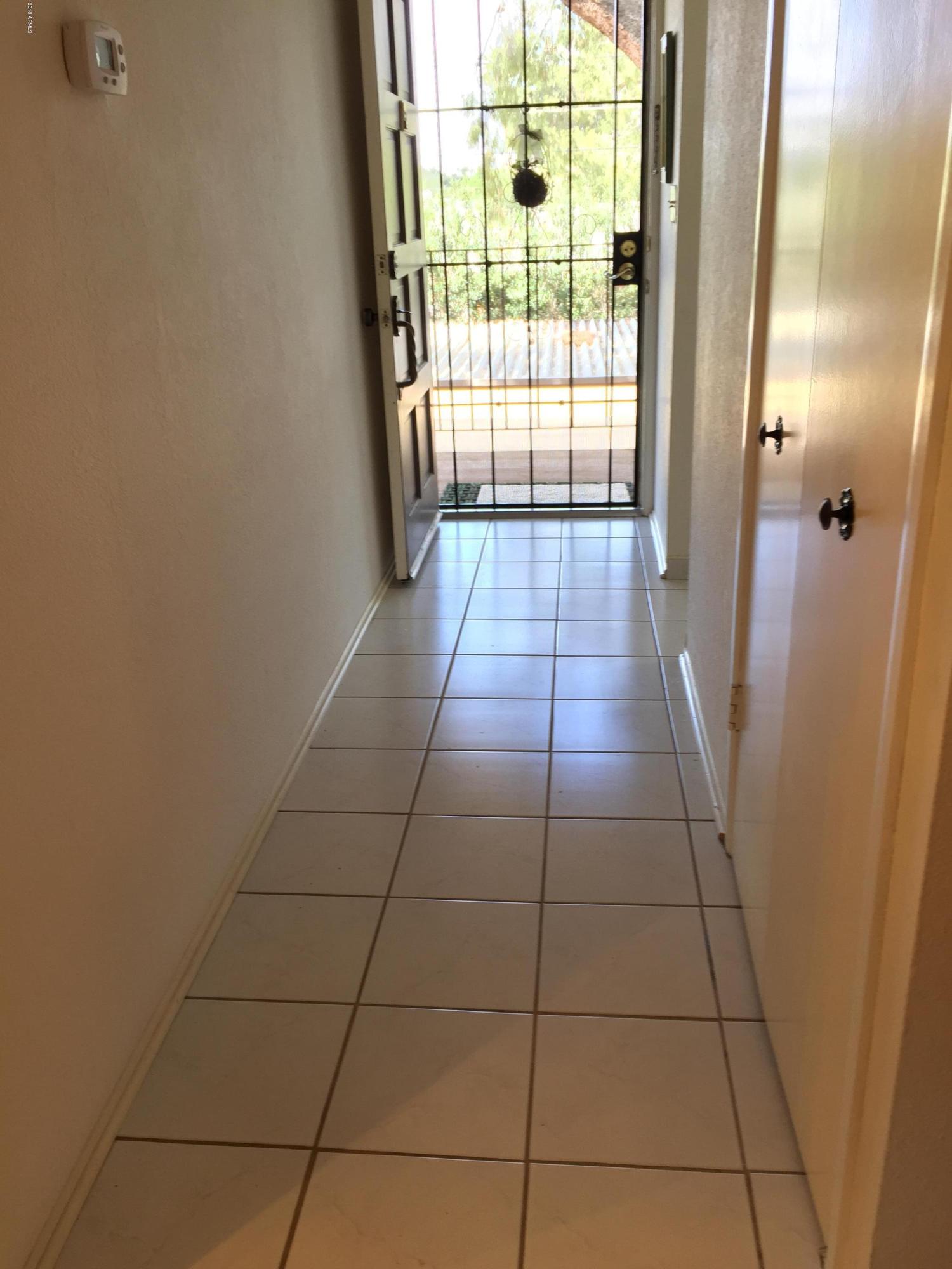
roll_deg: +2.0
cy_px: 634
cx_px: 476
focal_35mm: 29
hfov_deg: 48.2
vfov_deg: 61.7
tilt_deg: -22.0
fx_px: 1063
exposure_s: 1/30
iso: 32
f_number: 2.2
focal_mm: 4.15
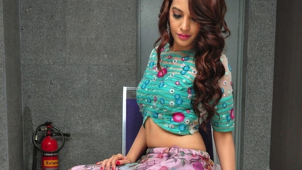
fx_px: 536
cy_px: 182
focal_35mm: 67
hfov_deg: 31.4
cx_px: 149
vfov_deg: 17.4
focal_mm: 28
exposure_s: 1/125
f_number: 8
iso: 1250
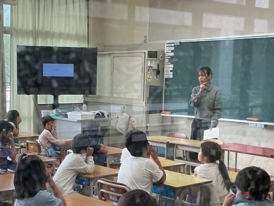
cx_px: 94
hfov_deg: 29.6
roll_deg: -1.6
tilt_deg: -9.1
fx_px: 515
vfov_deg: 22.4
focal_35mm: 65
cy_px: 154
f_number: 1.8
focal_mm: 3
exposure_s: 1/120
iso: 64
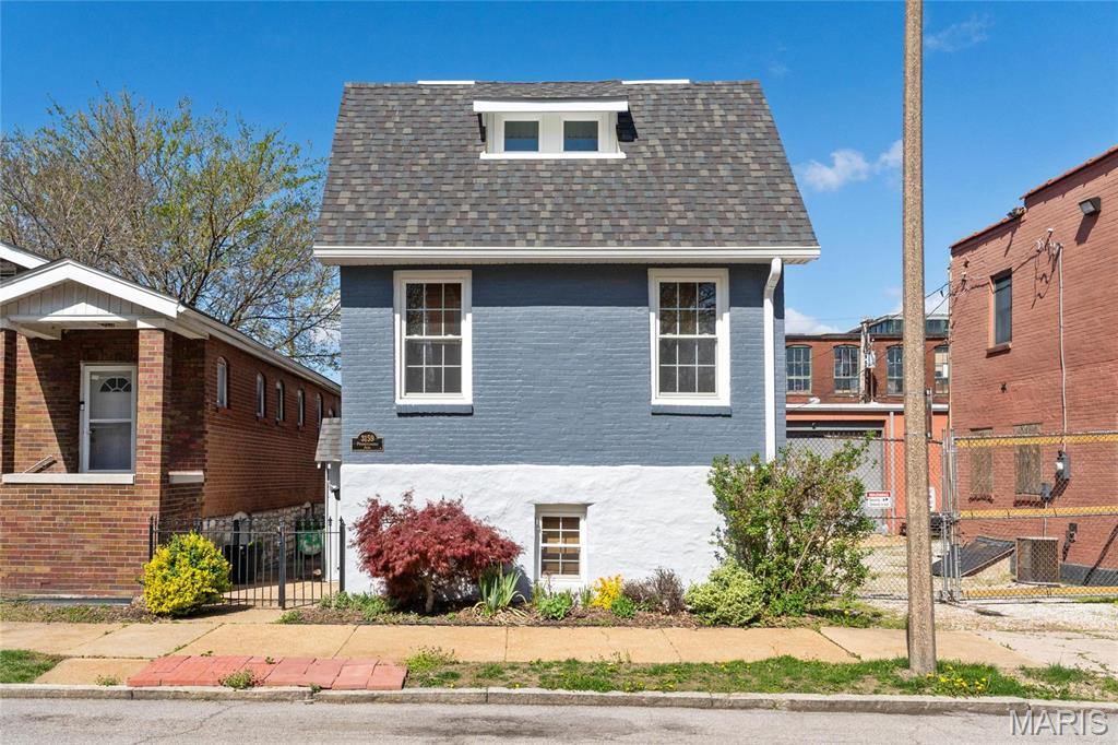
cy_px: 372
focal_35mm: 30
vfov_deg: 43.6
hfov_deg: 61.9
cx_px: 559
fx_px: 931
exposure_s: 1/1600
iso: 400
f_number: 8
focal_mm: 20
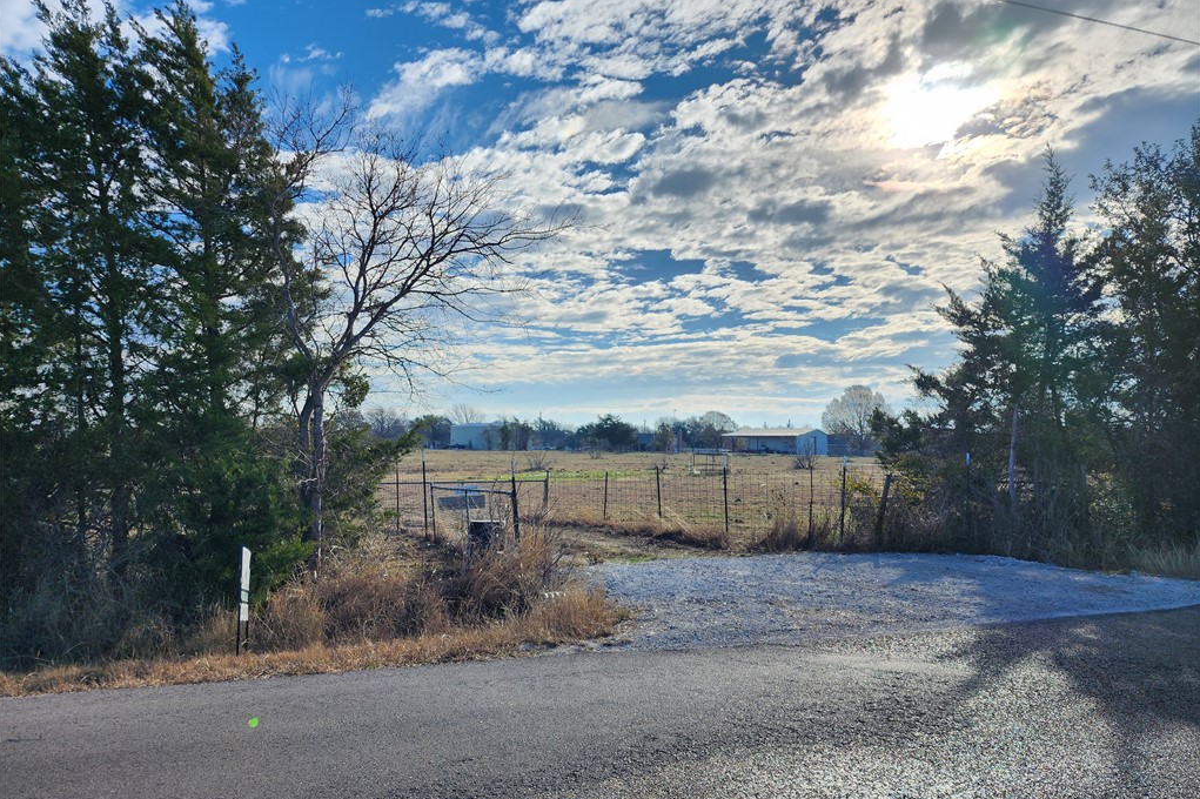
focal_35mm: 24
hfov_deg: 73.8
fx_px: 800
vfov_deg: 53.0
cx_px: 599
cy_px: 431
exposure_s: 1/1453
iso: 12
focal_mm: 6.4
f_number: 1.8
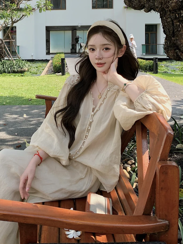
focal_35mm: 41
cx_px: 50
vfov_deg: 43.8
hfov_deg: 34.5
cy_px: 53
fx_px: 289
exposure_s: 1/1054
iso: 25
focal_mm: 4.25
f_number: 1.8
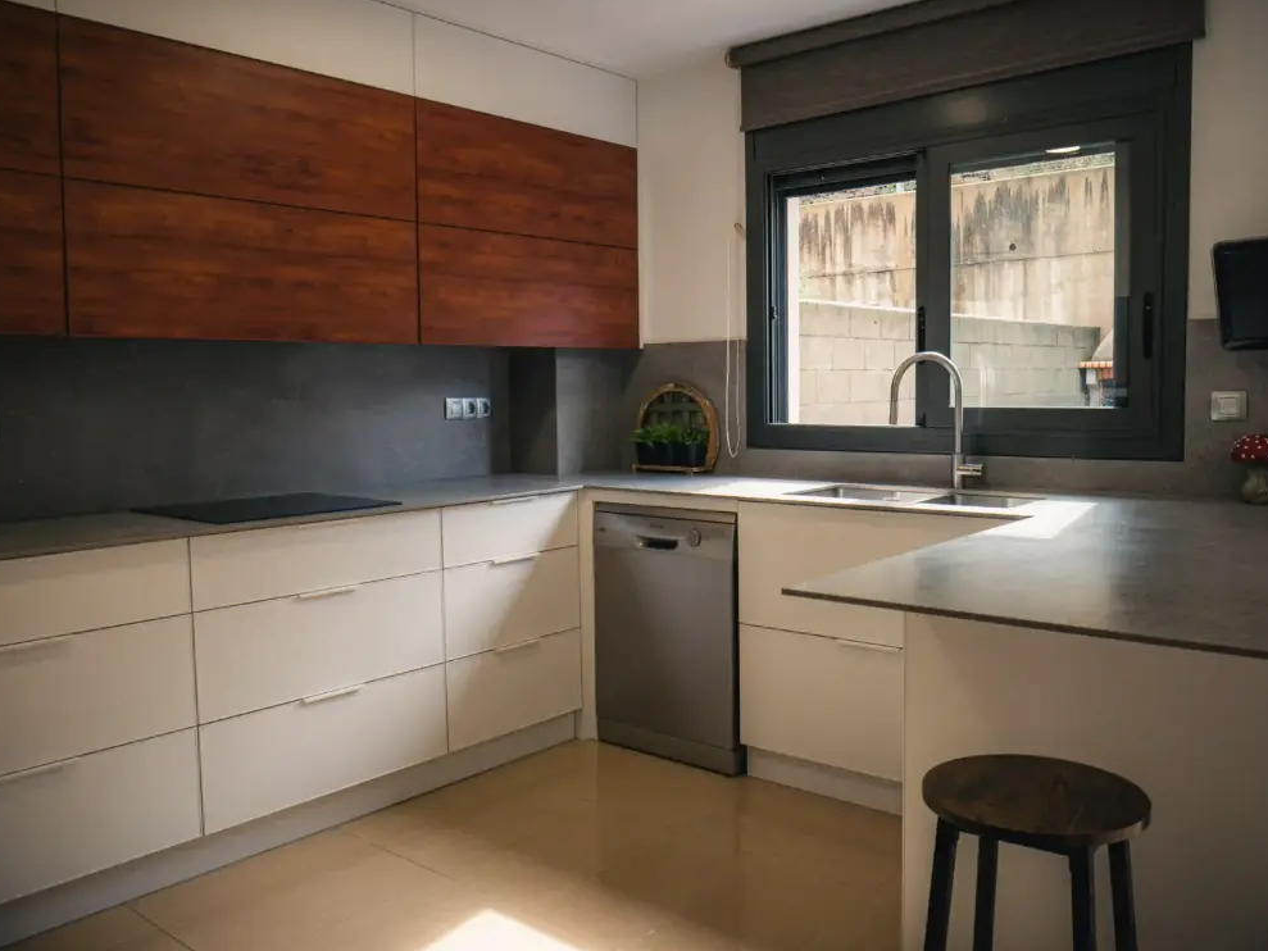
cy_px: 459
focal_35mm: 29
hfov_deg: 61.7
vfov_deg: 48.2
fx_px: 1062
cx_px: 640
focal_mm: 14
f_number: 7.1
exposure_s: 1/100
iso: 1000
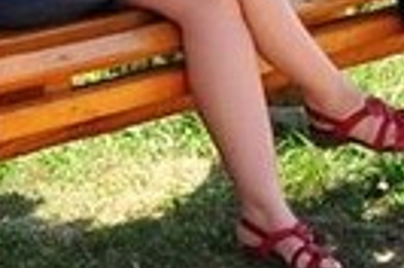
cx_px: 404
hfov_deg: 8.1
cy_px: -277
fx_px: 2844
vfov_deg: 5.3
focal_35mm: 254
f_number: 11
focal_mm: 22
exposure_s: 1/200
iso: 200
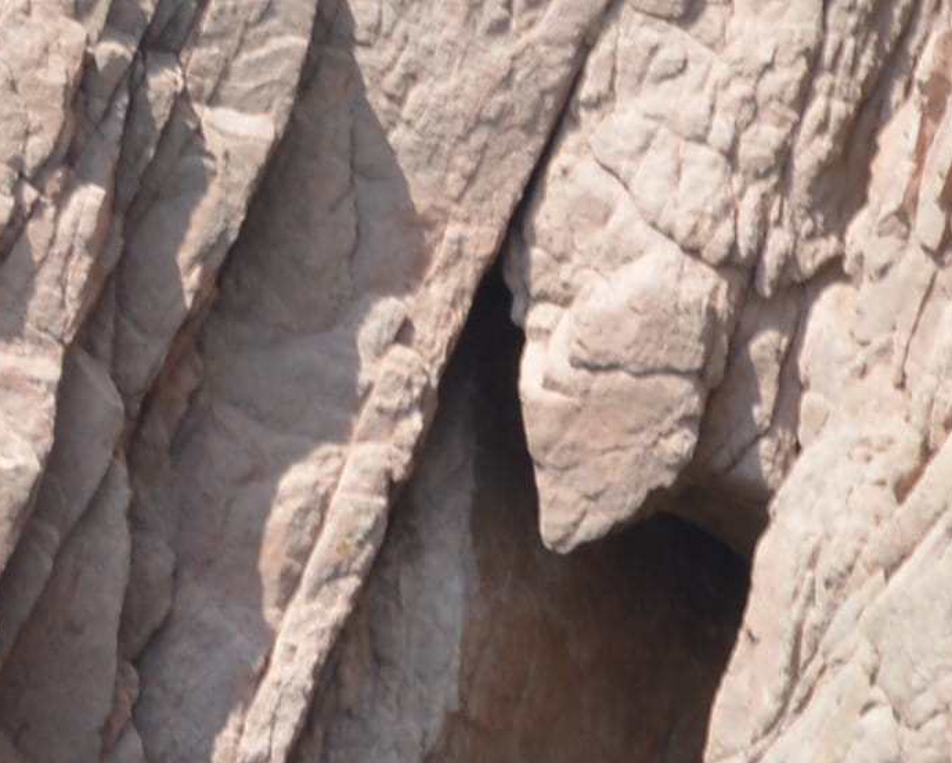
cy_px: 487
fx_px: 19058
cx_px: -1767
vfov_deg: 2.3
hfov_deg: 2.8
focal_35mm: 676
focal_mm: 55
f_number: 7.1
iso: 100
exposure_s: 1/200
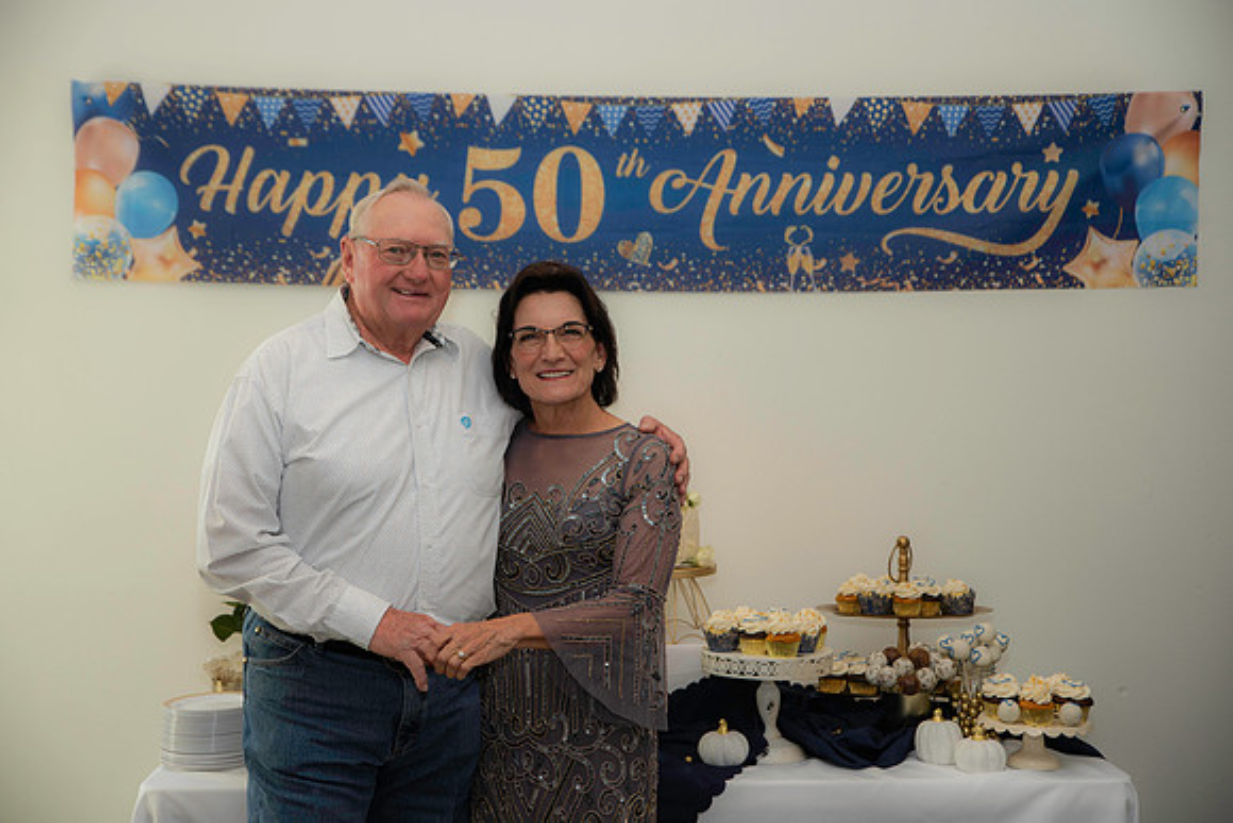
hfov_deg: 38.2
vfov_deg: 26.0
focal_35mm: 52
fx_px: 1781
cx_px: 616
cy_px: 412
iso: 160
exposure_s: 1/125
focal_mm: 52
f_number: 3.2
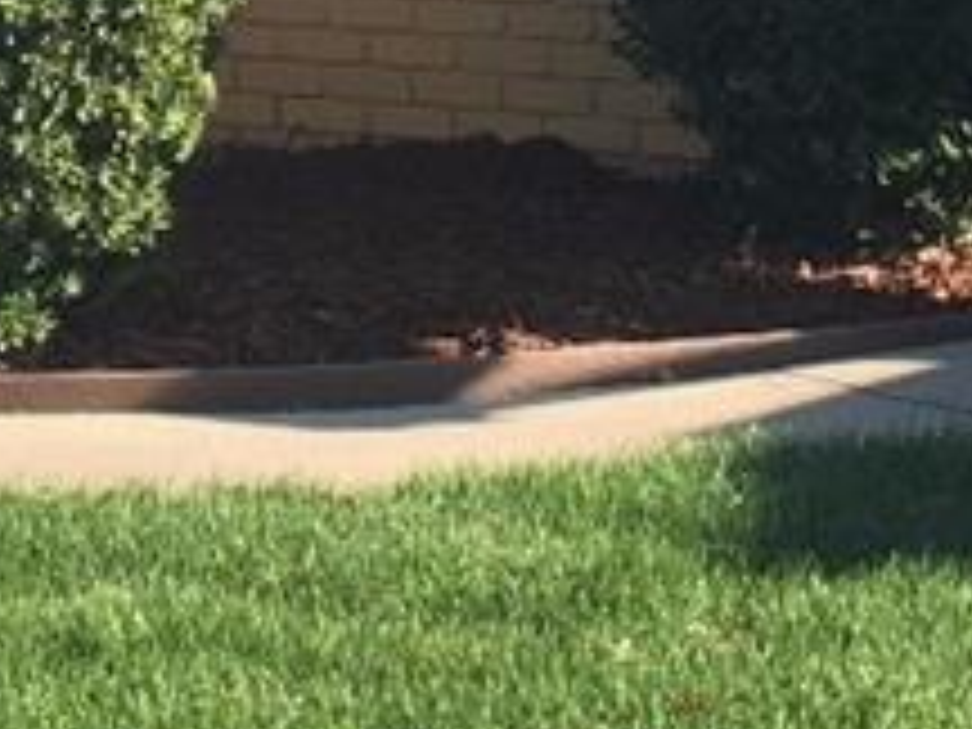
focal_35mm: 201
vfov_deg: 7.2
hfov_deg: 9.8
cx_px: 135
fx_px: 5644
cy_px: -562
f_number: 2.2
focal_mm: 4.15
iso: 25
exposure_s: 1/277
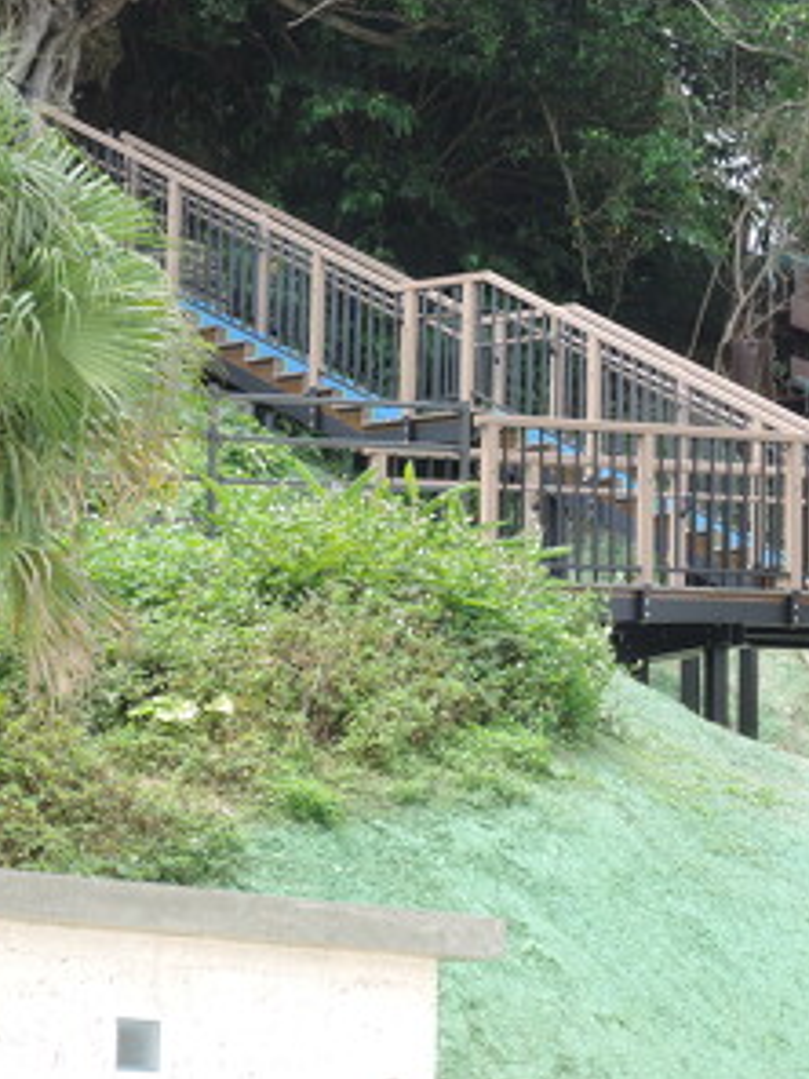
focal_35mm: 162
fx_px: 5048
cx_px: 616
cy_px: 540
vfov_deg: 12.2
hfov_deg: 9.1
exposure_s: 1/60
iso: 100
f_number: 7.1
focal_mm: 25.5
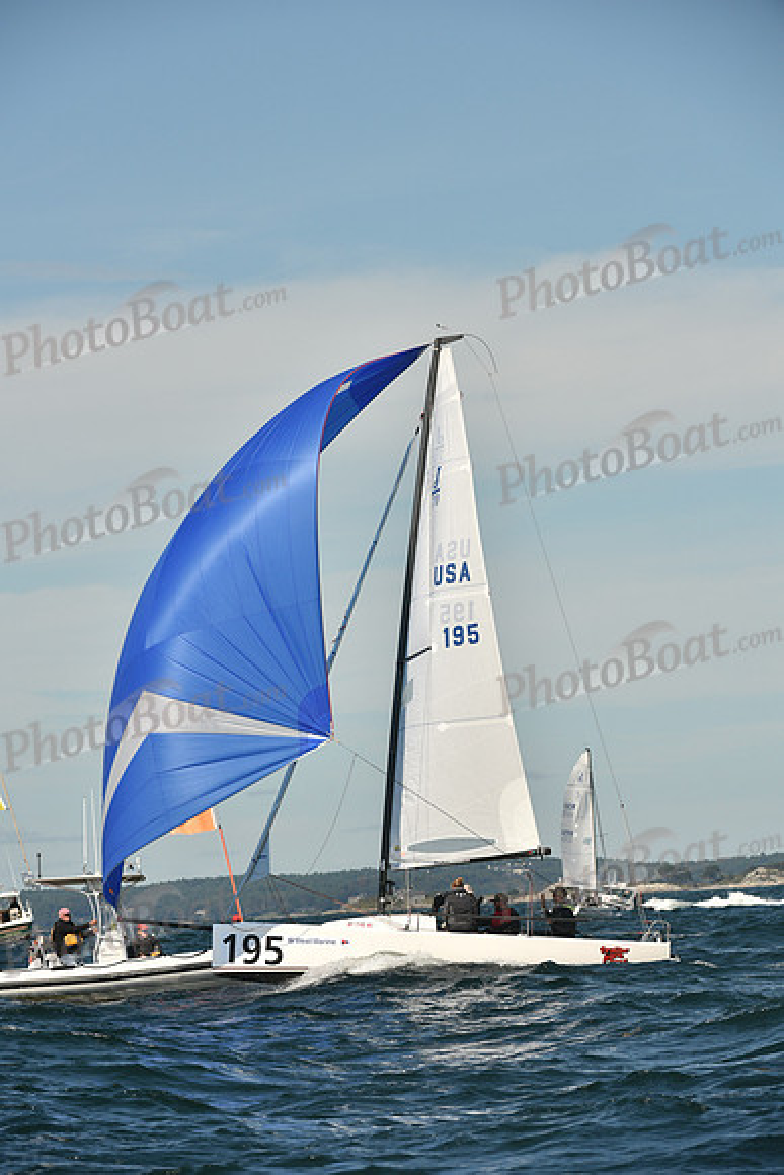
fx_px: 6529
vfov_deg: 10.3
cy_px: 588
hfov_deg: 6.9
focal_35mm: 200
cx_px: 392
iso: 250
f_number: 8
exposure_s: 1/1250
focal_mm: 200
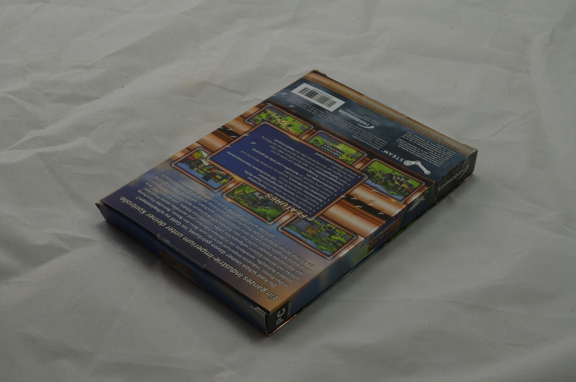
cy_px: 191
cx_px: 288
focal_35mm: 60
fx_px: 958
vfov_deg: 22.5
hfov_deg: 33.5
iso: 100
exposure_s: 1/2.5
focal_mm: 40
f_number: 20
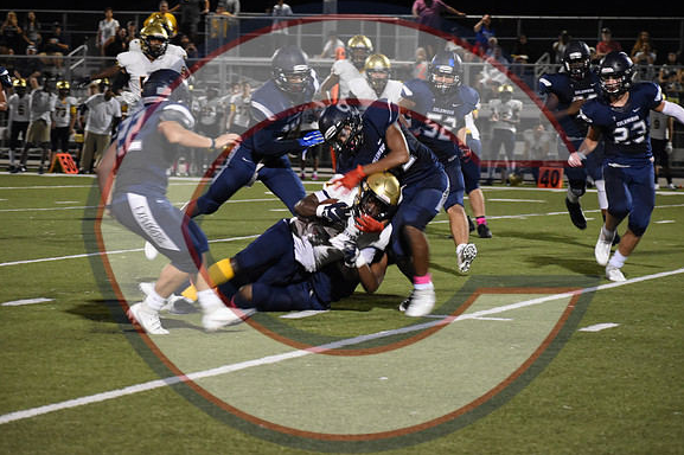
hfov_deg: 12.4
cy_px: 227
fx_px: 3152
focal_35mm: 166
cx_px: 343
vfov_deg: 8.3
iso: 3200
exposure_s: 1/125
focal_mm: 110
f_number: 4.8
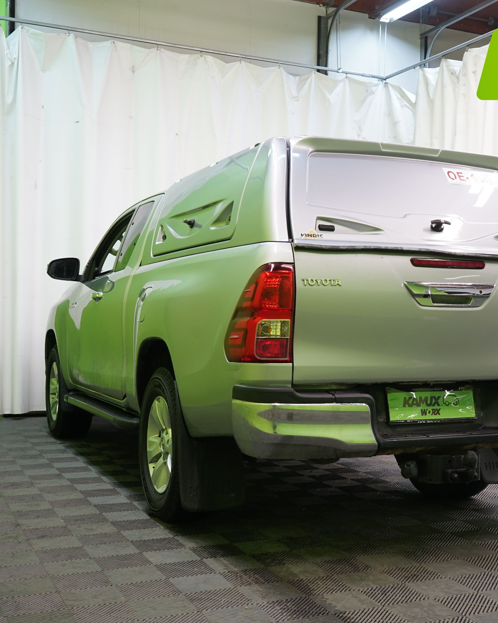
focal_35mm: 47
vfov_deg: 39.5
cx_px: 340
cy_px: 309
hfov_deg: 31.8
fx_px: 866
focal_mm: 33
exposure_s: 1/50
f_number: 5.6
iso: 640
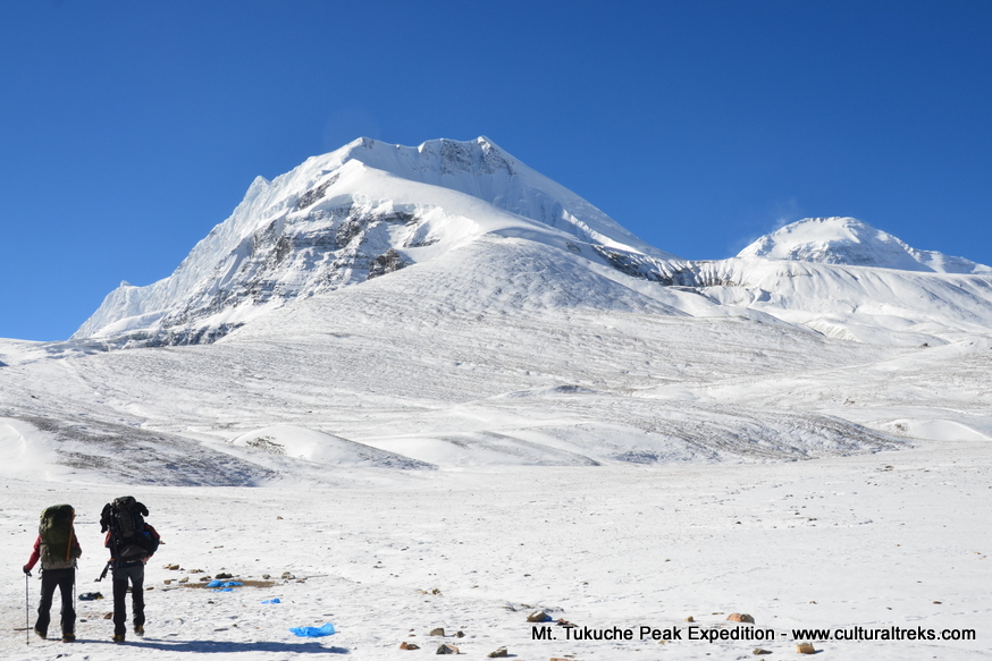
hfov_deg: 51.9
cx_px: 491
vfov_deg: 36.0
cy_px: 327
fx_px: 1020
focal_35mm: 37
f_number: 11
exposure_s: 1/400
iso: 200
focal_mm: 24
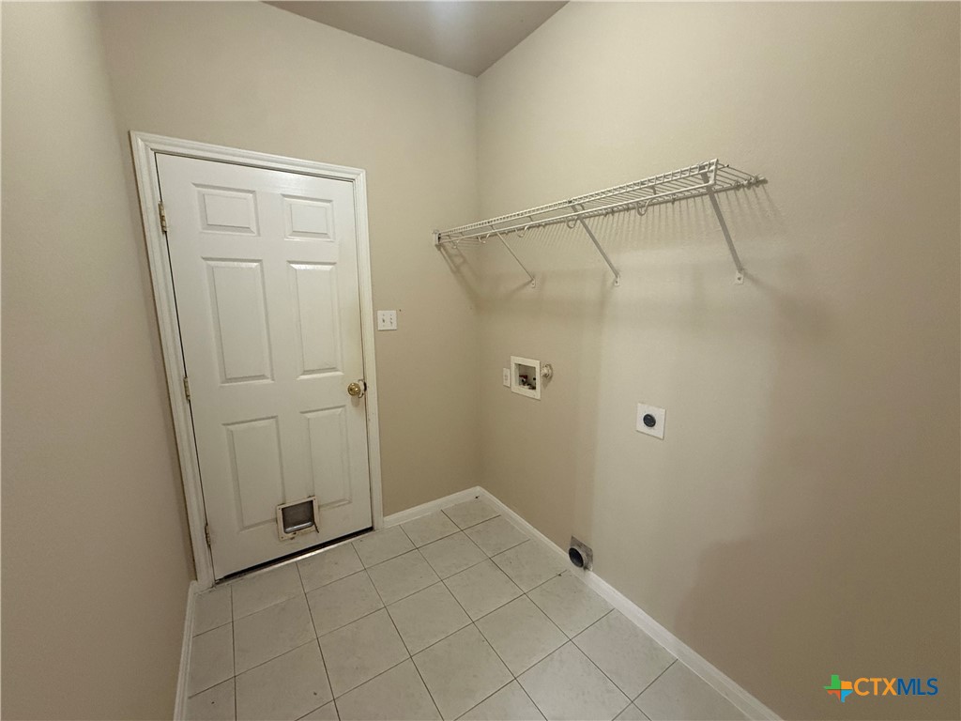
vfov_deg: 85.7
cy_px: 360
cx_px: 480
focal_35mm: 14
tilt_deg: -10.2
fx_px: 389
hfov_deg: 102.1
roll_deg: +0.1
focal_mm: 2.22
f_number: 2.2
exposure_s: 1/60
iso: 500
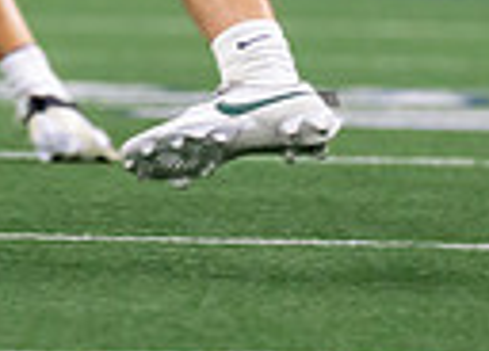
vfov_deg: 1.2
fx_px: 17174
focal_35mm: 1234
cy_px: -285
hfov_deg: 1.6
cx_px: -162
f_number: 2.8
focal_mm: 200
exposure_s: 1/1000
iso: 2000
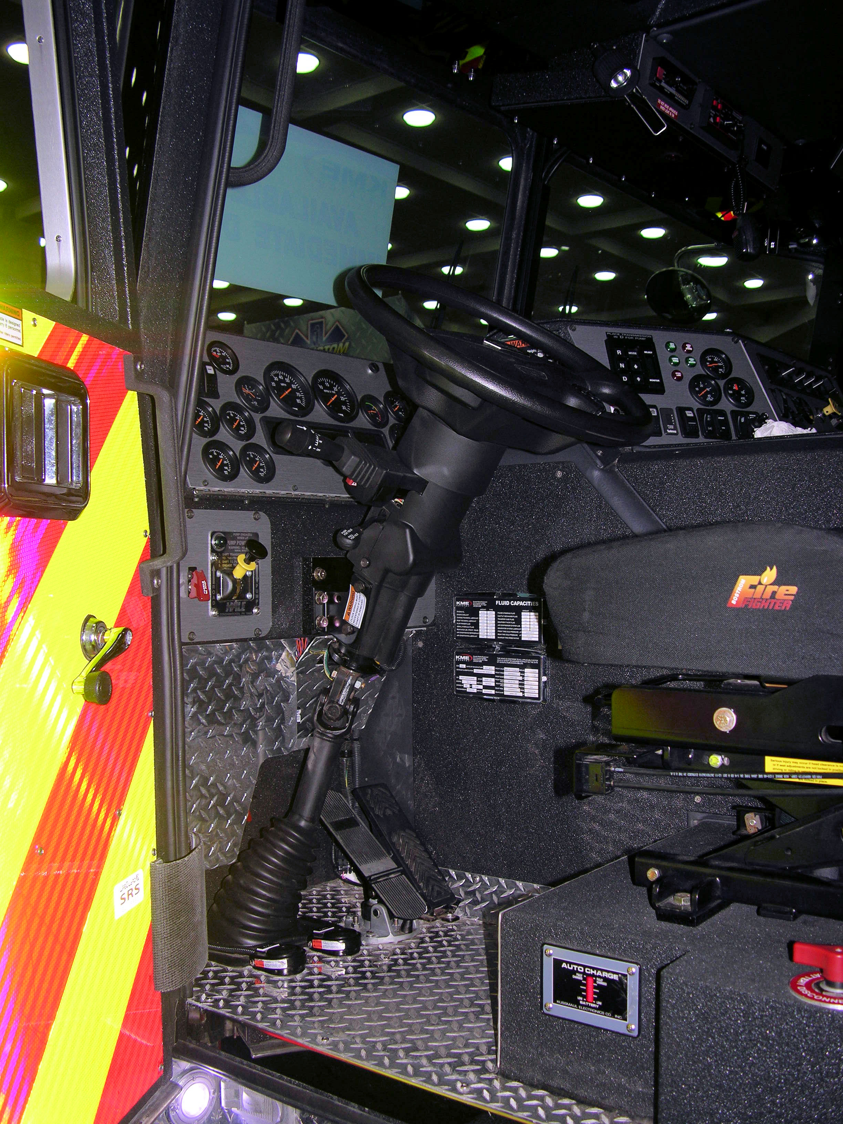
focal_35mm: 35
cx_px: 422
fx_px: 1136
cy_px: 562
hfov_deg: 40.7
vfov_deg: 52.6
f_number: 2.8
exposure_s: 1/60.1
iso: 50
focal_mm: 8.9
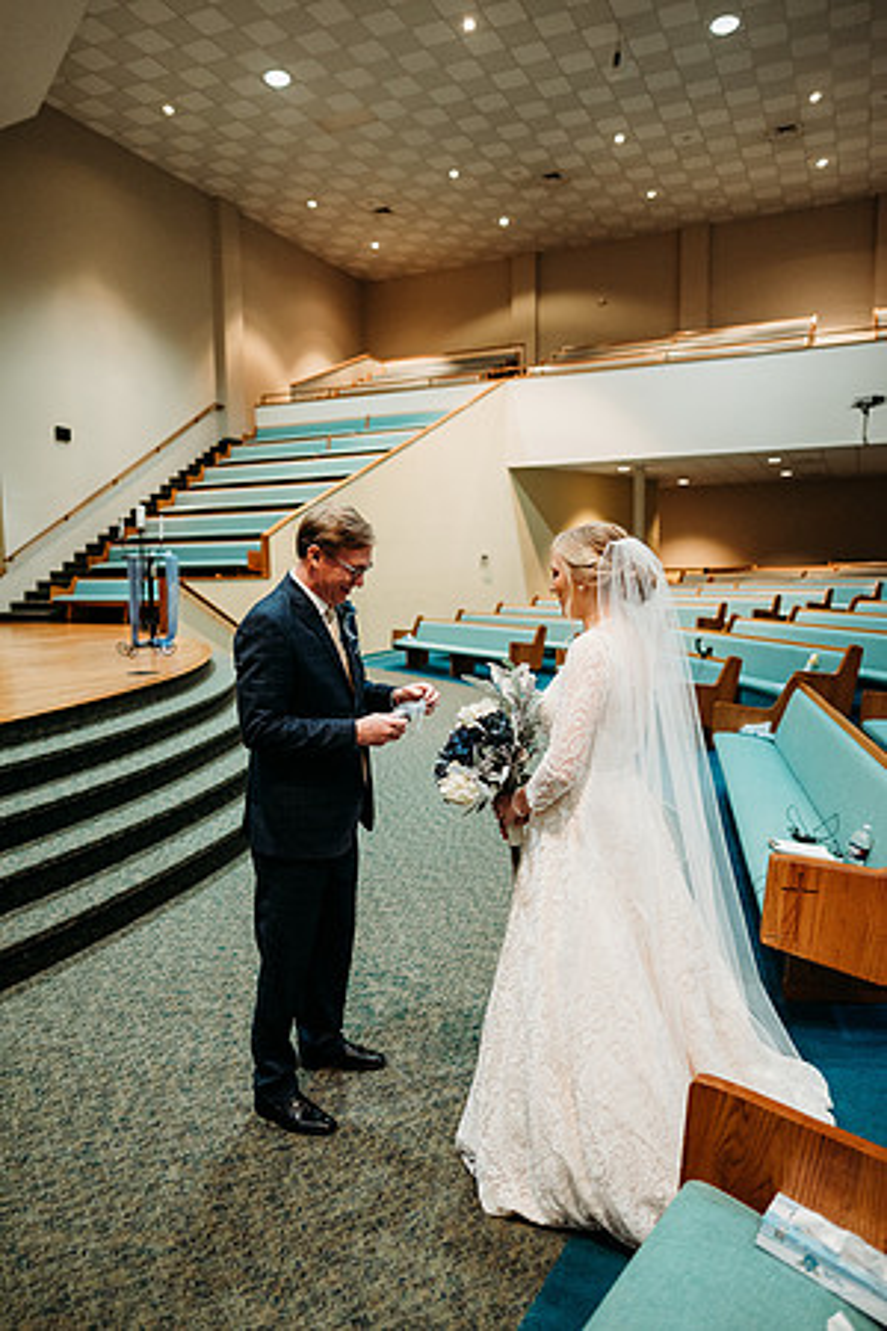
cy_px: 666
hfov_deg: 53.1
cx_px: 444
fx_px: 887
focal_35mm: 24
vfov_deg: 73.7
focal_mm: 24
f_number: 1.8
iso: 2000
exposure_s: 1/125
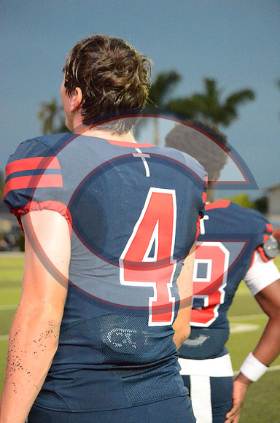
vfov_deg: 22.0
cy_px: 212
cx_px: 140
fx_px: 1090
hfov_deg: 14.6
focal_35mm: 93
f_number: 4.5
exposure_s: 1/320
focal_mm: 62
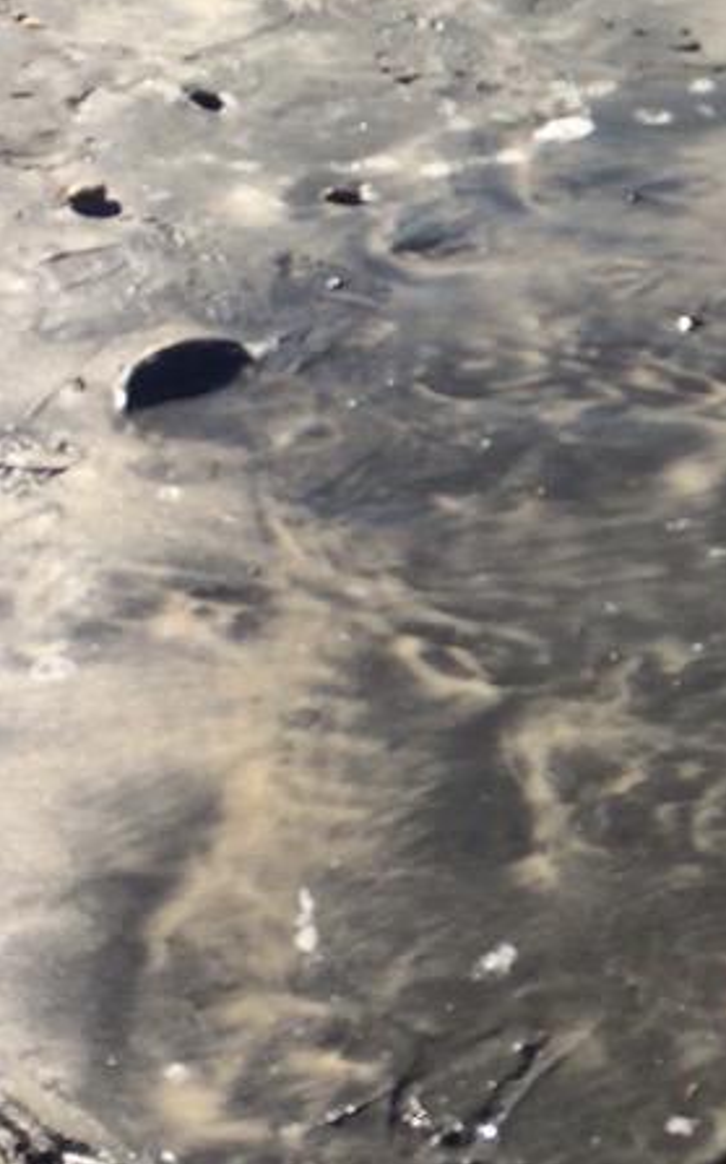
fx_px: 2789
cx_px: 1038
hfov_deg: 14.0
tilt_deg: -36.7
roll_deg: -2.3
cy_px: 477
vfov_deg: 23.5
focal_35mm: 88
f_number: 2.2
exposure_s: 1/1109
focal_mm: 4.15
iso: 32
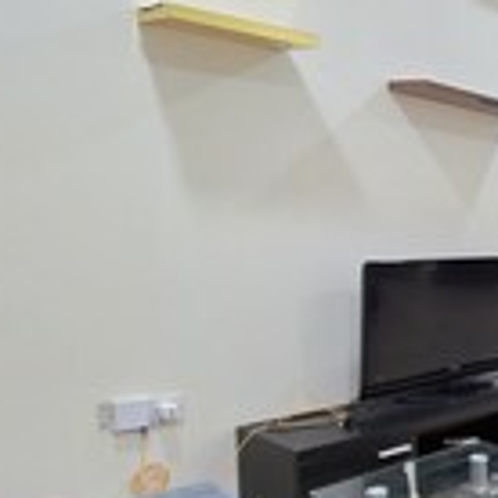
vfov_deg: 43.6
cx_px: 713
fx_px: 619
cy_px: 301
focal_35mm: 38
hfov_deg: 29.9
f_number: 1.9
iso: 320
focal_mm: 2.2
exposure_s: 1/50
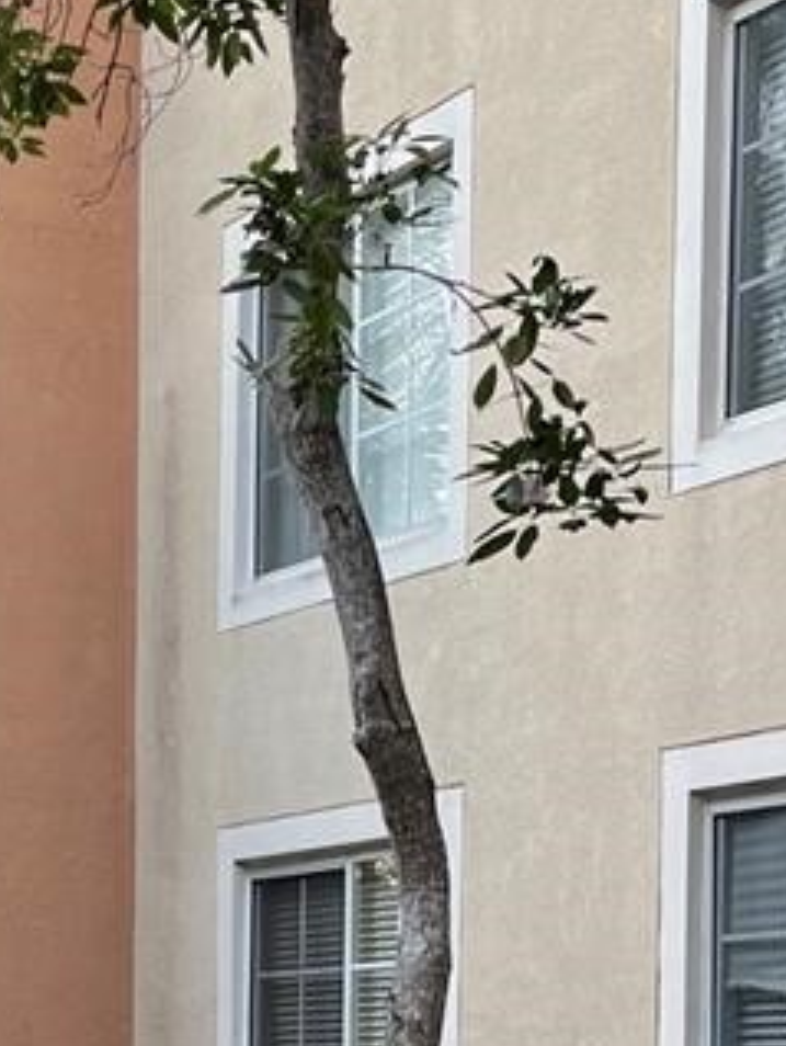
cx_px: -39
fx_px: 2963
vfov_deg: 18.9
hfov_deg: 14.8
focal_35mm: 98
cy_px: 1247
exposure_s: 1/121
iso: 40
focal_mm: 4.2
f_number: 1.6
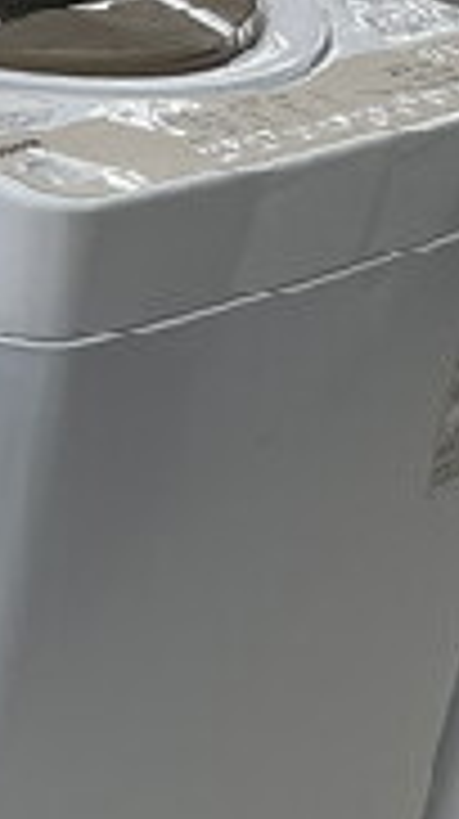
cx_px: -680
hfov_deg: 7.9
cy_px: 902
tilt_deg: -27.9
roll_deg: -2.6
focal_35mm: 140
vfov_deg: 15.0
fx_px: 3038
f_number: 1.6
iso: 50
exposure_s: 1/120
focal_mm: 4.2
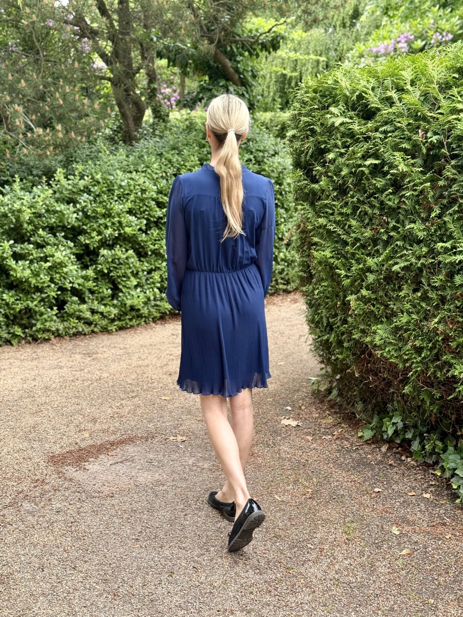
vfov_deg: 39.7
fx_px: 856
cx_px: 232
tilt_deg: -11.9
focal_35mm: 48
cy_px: 308
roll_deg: -0.1
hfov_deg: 30.3
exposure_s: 1/259
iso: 64
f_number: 1.78
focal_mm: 6.76
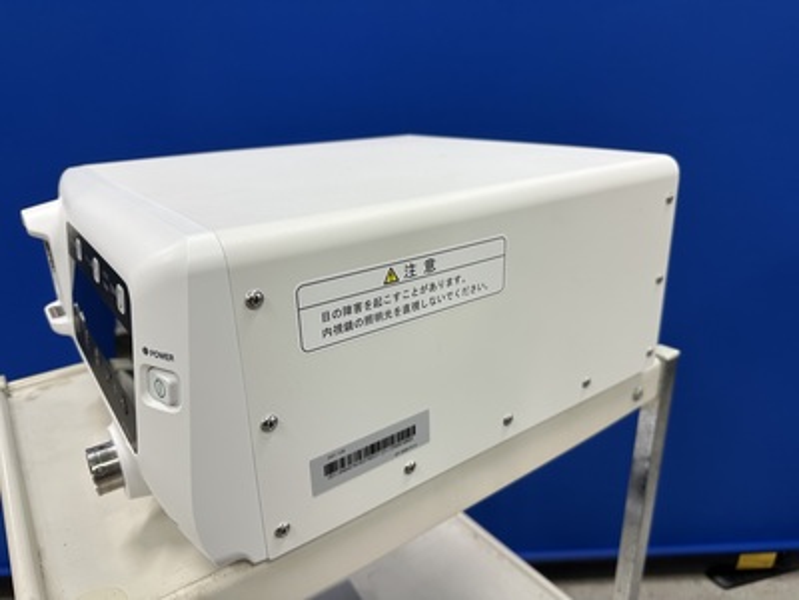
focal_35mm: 24
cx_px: 400
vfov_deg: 56.8
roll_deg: +2.1
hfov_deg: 71.6
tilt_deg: -18.4
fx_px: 554
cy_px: 300
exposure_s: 1/120
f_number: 1.78
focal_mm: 6.86
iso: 80
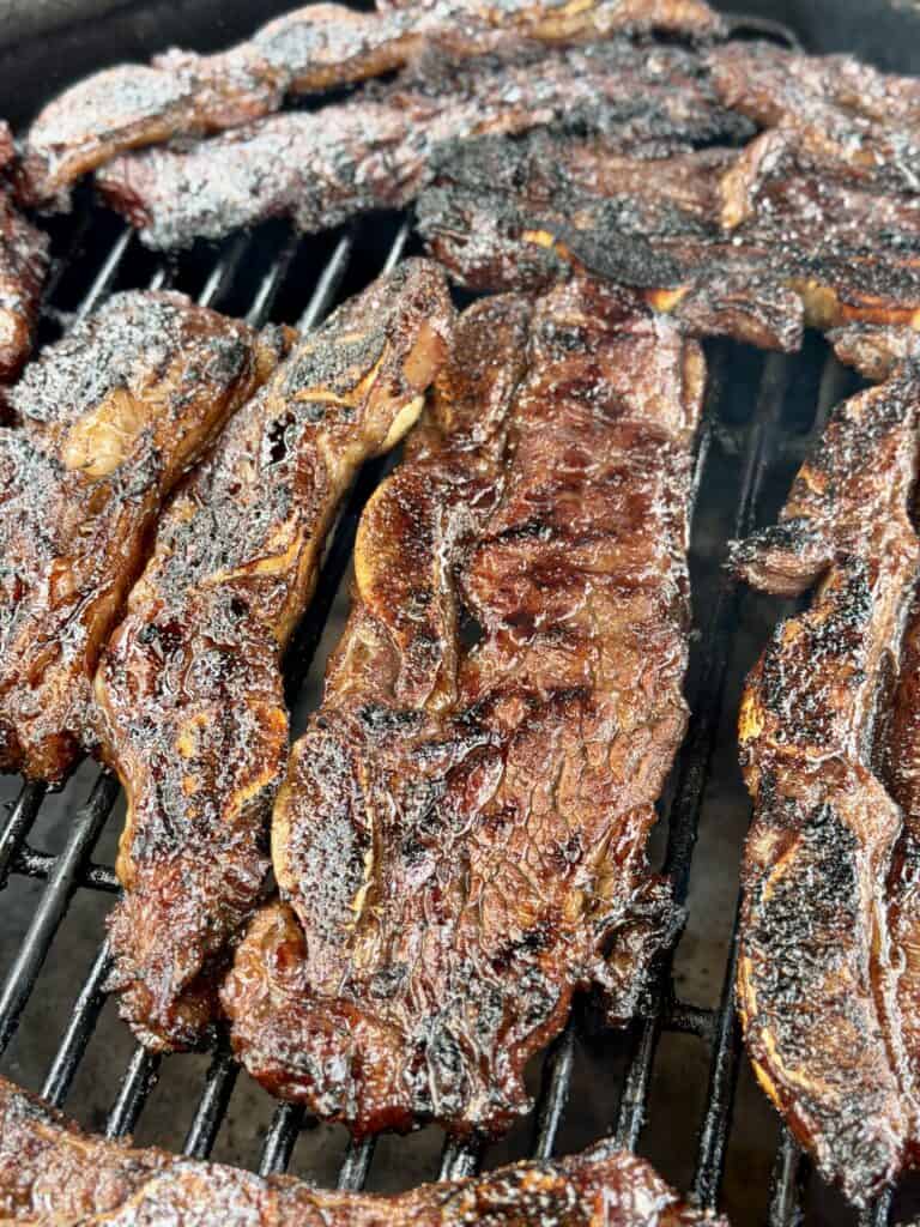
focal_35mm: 48
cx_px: 460
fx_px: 1701
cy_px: 614
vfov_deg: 39.7
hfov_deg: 30.3
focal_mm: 6.76
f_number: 1.78
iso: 100
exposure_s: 1/194
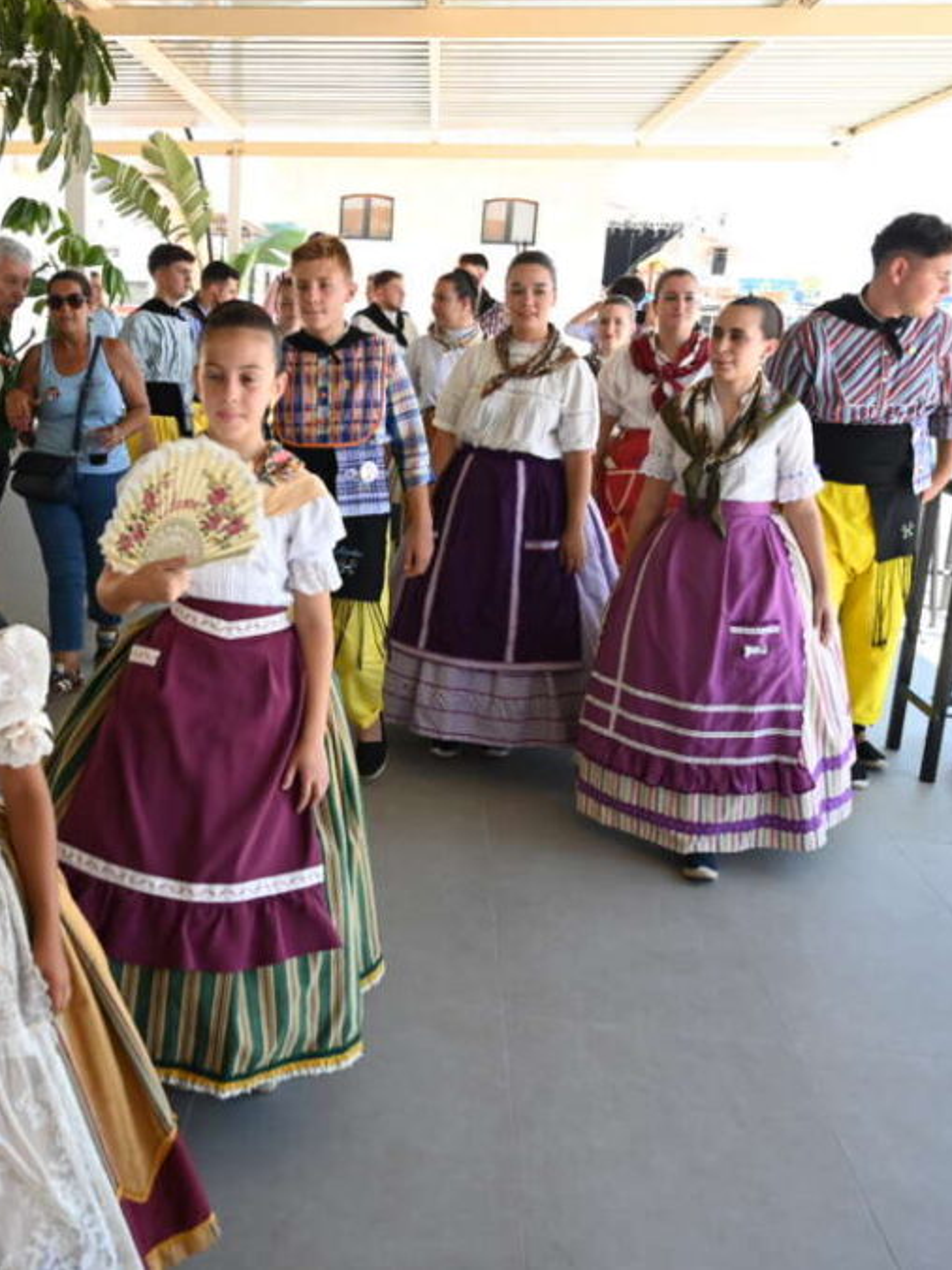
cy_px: 629
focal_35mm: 35
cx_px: 329
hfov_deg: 40.3
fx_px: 1284
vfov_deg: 52.6
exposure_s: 1/250
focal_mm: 24
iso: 400
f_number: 5
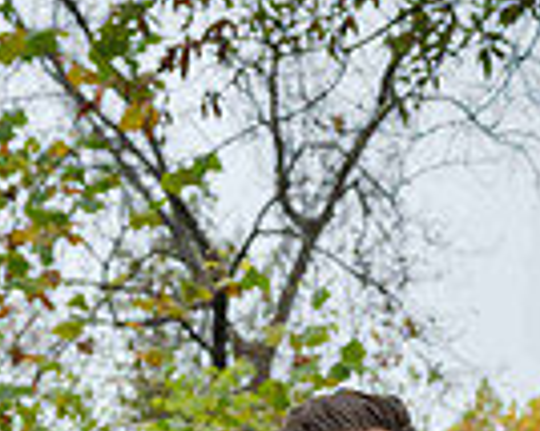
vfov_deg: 10.8
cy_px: 890
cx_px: 343
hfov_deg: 14.9
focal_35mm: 129
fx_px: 2060
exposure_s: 1/500
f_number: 5
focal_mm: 41
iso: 400
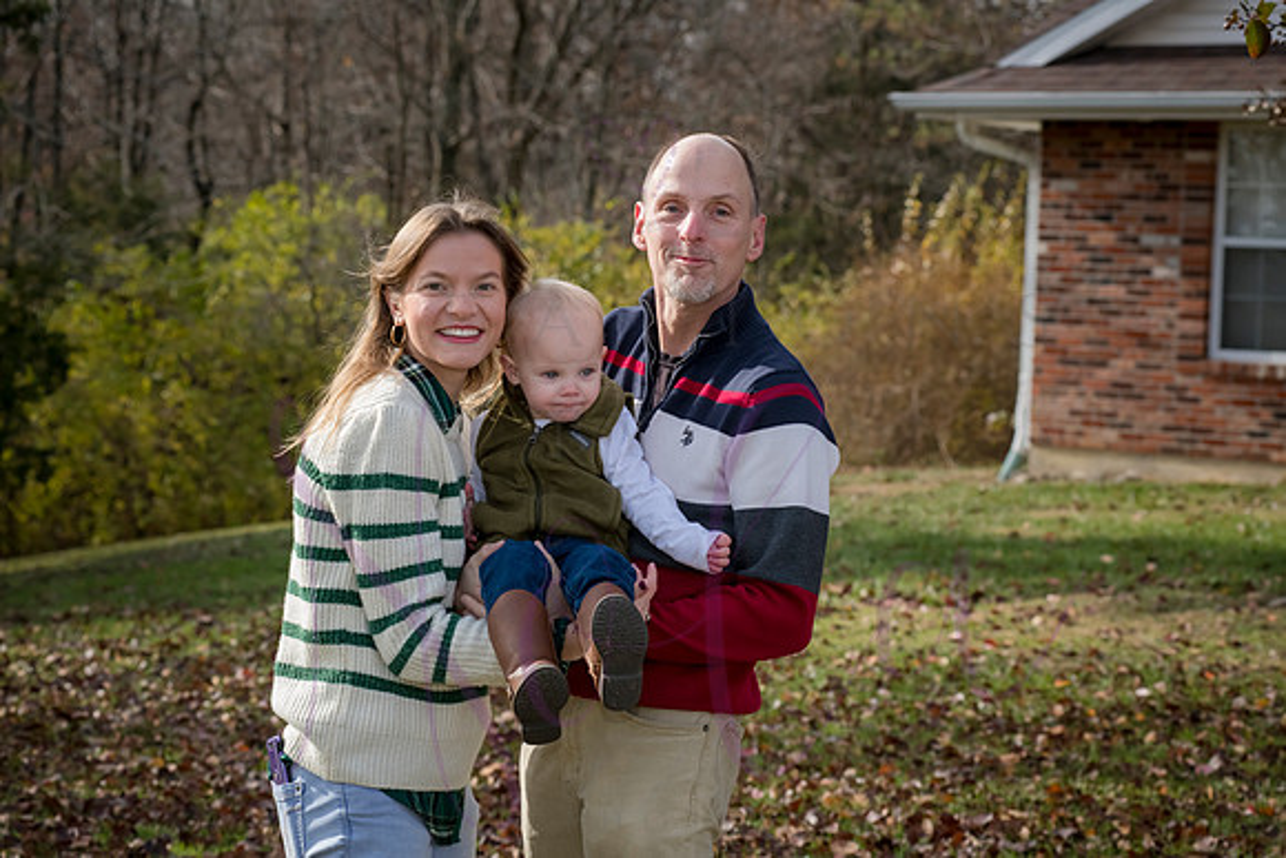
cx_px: 643
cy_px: 429
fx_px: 3287
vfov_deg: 14.9
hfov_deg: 22.1
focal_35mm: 92
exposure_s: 1/500
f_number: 8
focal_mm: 92
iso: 400
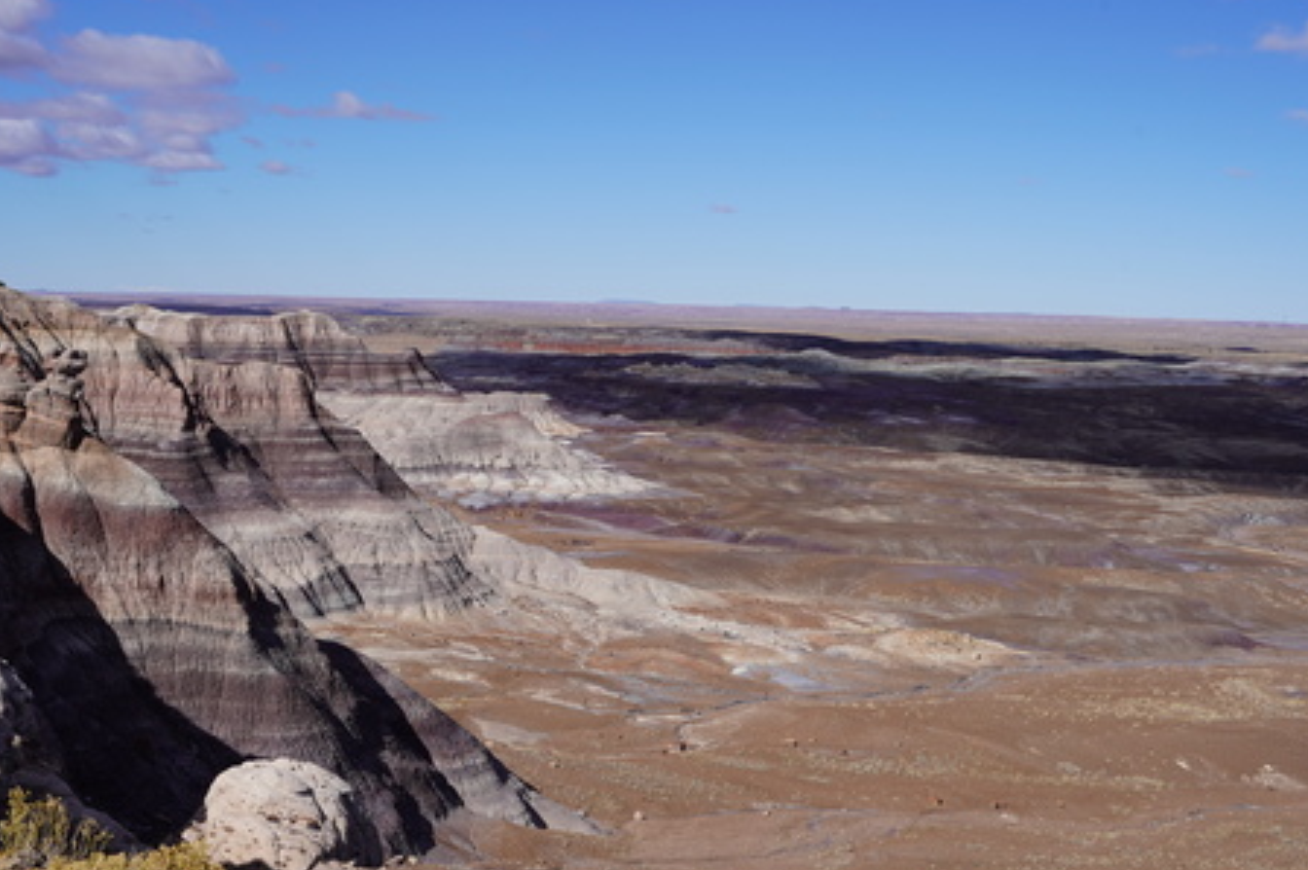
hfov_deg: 36.3
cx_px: 622
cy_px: 524
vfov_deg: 24.5
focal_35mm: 55
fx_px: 1997
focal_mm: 44
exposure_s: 1/250
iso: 100
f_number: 11
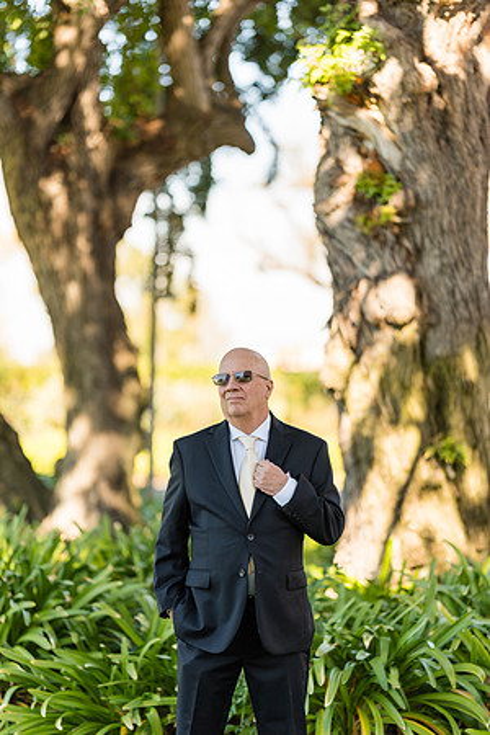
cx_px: 245
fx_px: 1735
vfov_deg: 23.9
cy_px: 368
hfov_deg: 16.1
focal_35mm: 85
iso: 100
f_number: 1.4
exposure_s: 1/1250
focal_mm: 85
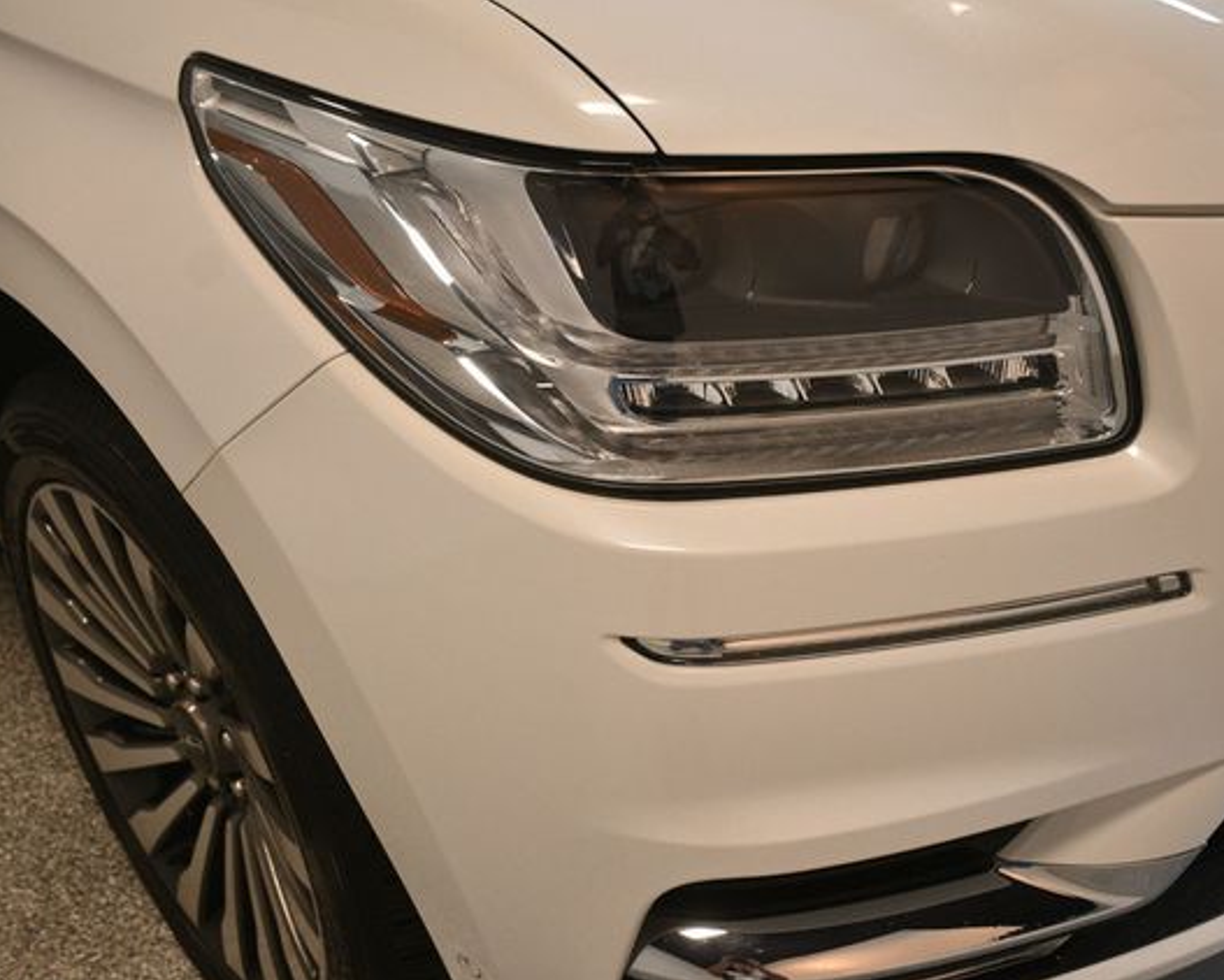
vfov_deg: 36.5
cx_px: 722
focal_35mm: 41
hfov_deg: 44.6
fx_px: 1486
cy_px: 492
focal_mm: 24
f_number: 3.8
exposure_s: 1/125
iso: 800
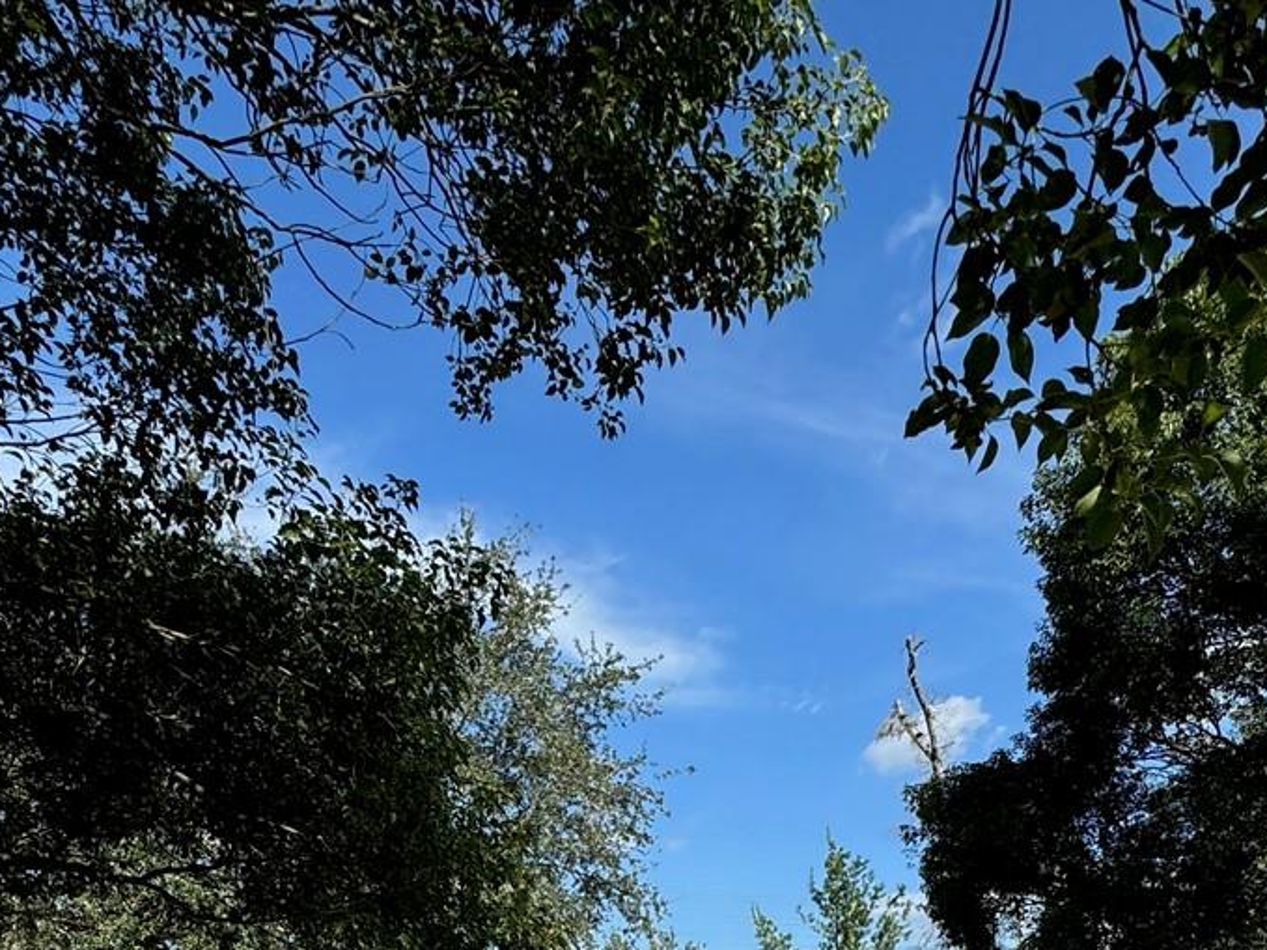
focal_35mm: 33
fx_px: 1208
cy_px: 1060
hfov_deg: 55.3
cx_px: 664
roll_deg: +0.6
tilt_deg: +2.9
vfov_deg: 36.1
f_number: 2.2
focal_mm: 2.22
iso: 40
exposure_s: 1/1506
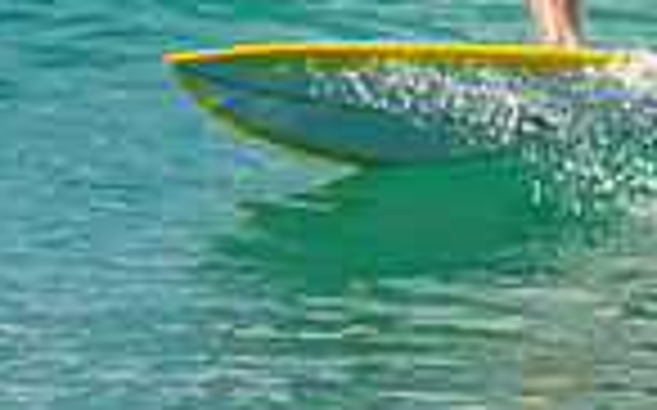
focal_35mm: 3392
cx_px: 329
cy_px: -260
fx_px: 60688
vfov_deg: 0.4
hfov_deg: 0.6
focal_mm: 610
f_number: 11
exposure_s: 1/2000
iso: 800
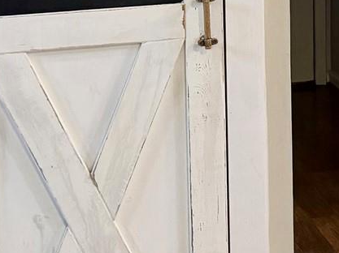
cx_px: 745
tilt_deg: -2.5
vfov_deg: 12.0
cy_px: -113
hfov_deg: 13.5
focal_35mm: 118
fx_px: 1155
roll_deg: -0.2
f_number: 1.78
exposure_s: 1/60
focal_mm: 6.76
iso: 250
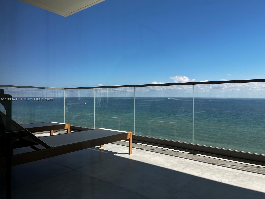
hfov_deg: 67.3
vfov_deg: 53.1
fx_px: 199
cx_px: 132
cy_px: 100
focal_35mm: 26
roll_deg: +0.0
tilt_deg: -1.2
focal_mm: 5.1
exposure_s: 1/1075
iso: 50
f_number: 1.6
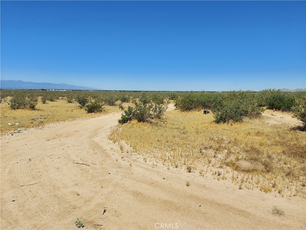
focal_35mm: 25
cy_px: 115
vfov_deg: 54.9
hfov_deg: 69.4
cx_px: 153
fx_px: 221
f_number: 2
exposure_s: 1/2073
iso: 50
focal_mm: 4.6
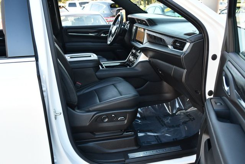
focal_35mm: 36
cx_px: 122
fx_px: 245
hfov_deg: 53.1
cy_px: 82
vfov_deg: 36.9
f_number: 3.5
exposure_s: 1/250
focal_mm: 18
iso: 560
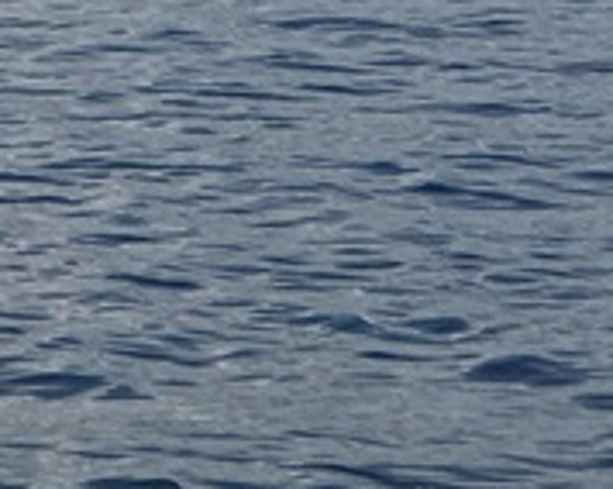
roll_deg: +1.6
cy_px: -727
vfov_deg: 3.0
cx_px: -1019
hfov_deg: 3.7
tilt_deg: +1.6
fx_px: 9188
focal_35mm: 507
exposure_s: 1/1647
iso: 32
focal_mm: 9
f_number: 2.8
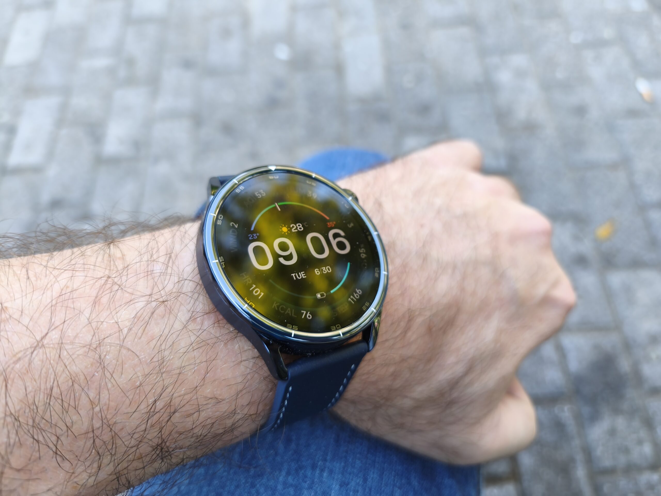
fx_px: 439
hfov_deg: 73.9
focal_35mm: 23
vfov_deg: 58.9
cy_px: 248
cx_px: 330
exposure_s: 1/100
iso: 64
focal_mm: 5.35
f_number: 1.7
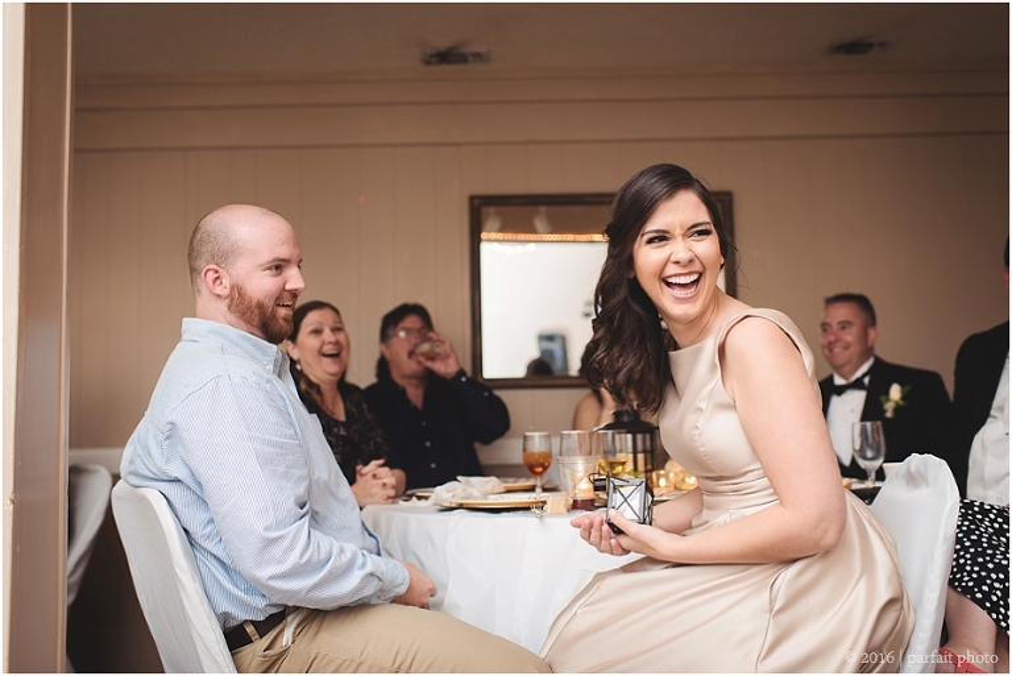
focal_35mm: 35
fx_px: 984
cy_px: 338
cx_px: 506
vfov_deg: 37.9
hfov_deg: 54.4
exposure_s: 1/125
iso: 320
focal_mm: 35
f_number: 2.2
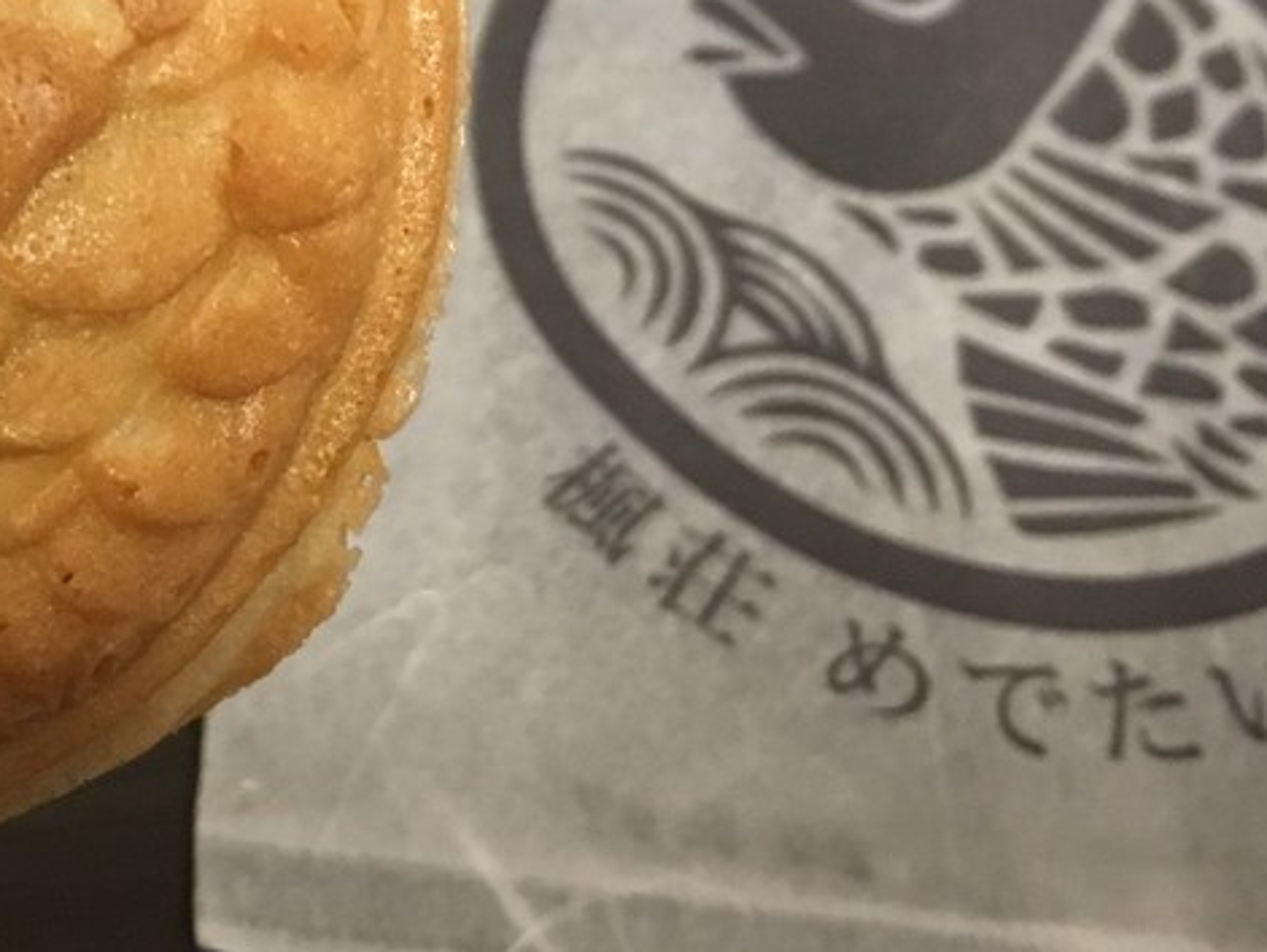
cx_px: 137
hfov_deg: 25.5
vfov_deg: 19.3
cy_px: -27
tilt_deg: -44.7
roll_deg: -5.5
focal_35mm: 74
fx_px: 2710
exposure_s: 1/30
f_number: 2.2
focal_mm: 4.15
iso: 125
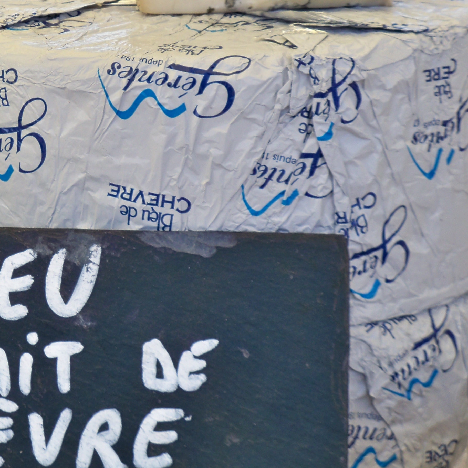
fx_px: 3671
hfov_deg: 7.3
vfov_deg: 7.3
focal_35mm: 240
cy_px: 85
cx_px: -16
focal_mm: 21.9
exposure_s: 1/250
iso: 100
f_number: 4.2
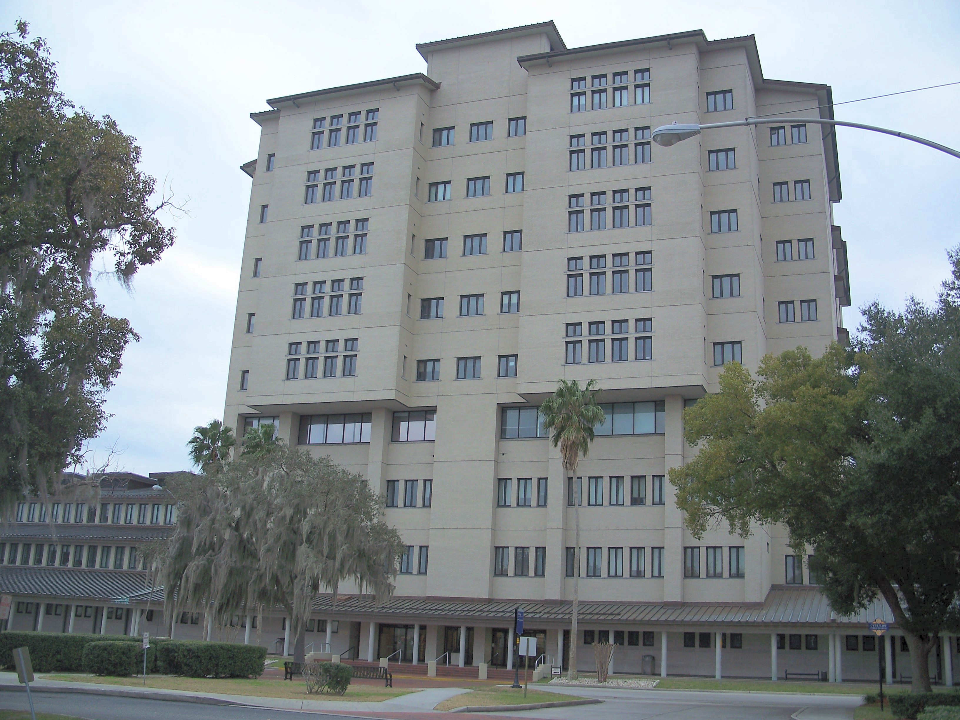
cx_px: 480
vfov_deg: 38.7
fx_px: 1026
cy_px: 360
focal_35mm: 37
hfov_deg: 50.1
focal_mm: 7.8
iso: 64
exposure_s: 1/200
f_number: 2.8
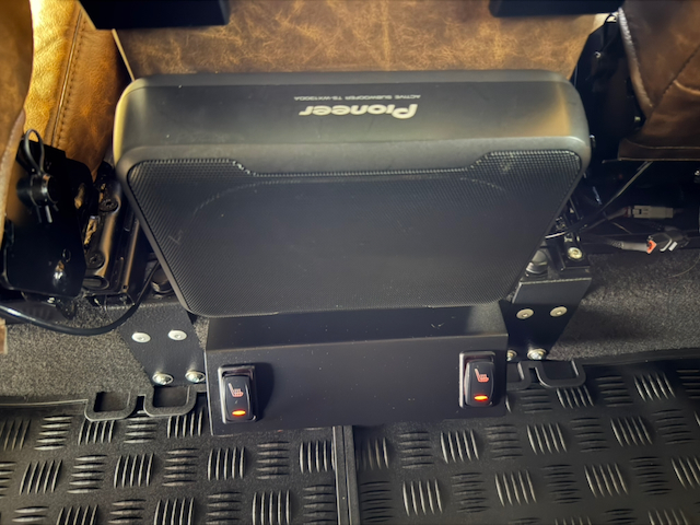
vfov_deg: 56.8
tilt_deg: -49.4
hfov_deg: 71.6
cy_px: 262
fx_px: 485
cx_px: 350
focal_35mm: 24
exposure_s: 1/5
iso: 2500
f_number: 1.78
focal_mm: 6.76
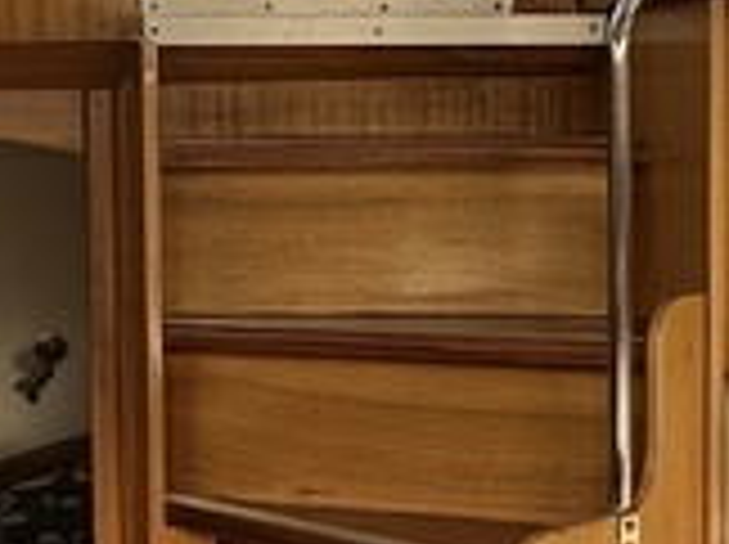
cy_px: 243
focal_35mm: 104
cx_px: 104
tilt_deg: -3.5
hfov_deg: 18.7
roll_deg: +1.2
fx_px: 2187
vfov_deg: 14.2
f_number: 2.2
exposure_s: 1/260
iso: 40
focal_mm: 2.22
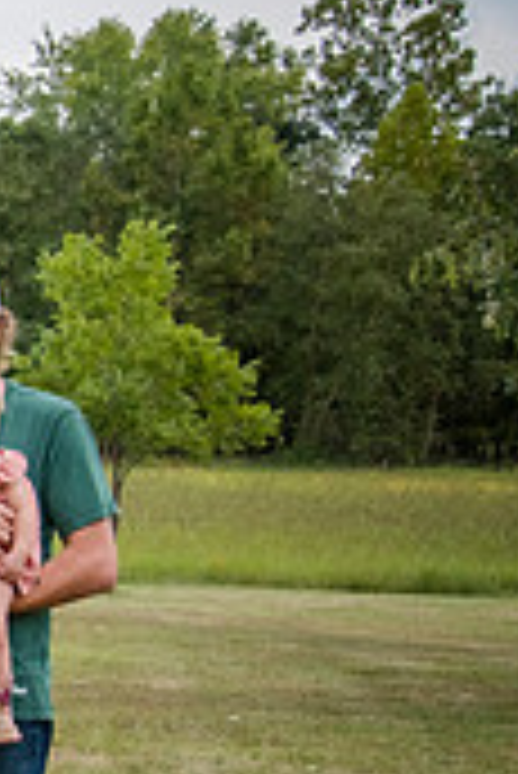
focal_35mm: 128
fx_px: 2757
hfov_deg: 9.6
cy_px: 587
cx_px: -703
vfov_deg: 15.9
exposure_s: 1/500
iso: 400
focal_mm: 38
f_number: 6.3
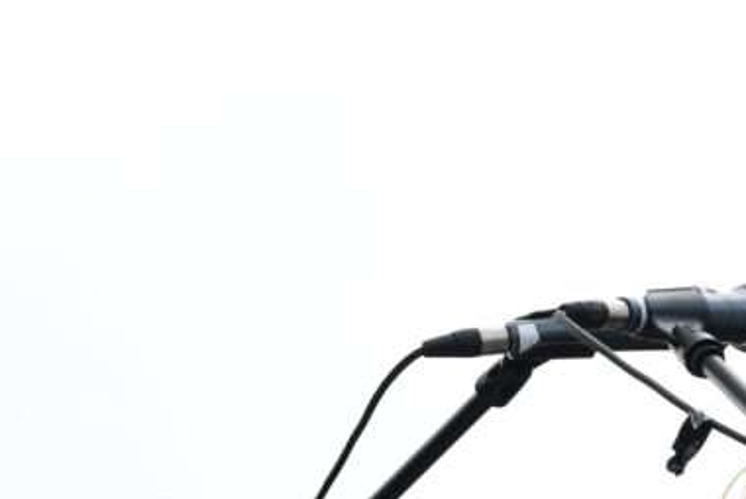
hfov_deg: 10.0
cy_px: 292
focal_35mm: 202
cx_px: 942
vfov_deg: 6.8
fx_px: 4189
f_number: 6.3
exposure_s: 1/640
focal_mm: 75
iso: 400
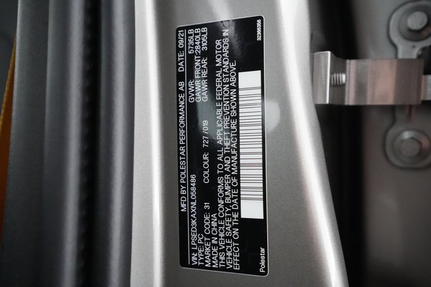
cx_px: 216
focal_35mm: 28
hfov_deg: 65.5
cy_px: 144
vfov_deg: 46.4
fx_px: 335
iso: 16000
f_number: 5.6
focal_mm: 28
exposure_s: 1/80
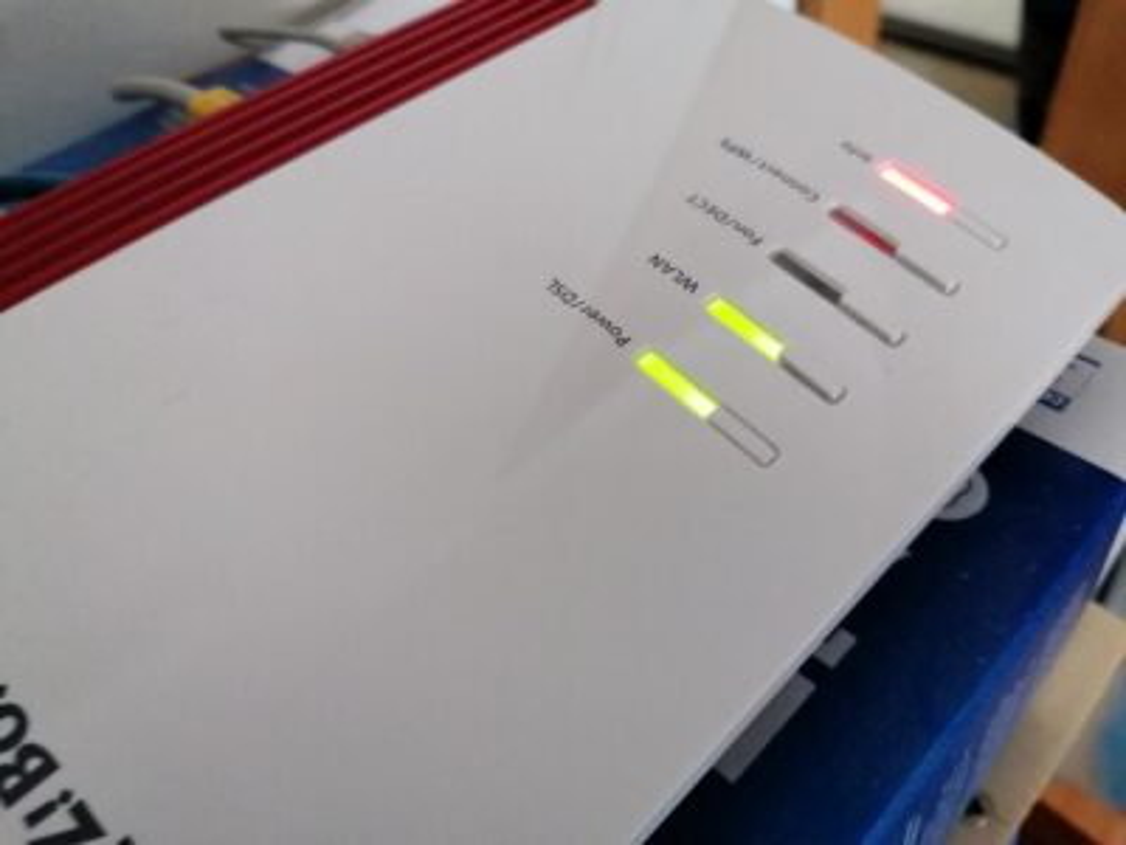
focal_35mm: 27
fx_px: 878
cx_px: 563
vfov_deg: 51.4
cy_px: 422
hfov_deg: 65.3
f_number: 1.8
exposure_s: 1/25
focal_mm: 4.75
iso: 500
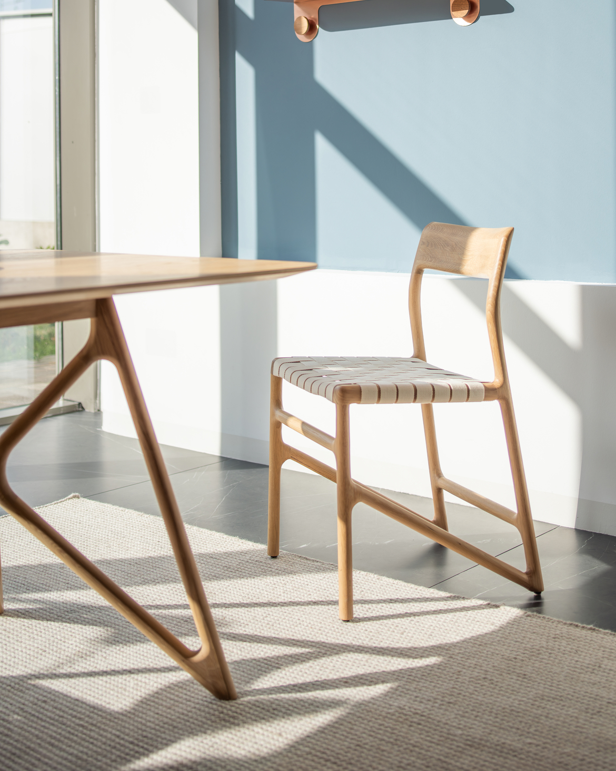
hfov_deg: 29.7
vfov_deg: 36.6
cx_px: 310
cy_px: 355
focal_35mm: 51
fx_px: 1162
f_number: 2.8
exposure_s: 1/2500
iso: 100
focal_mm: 45
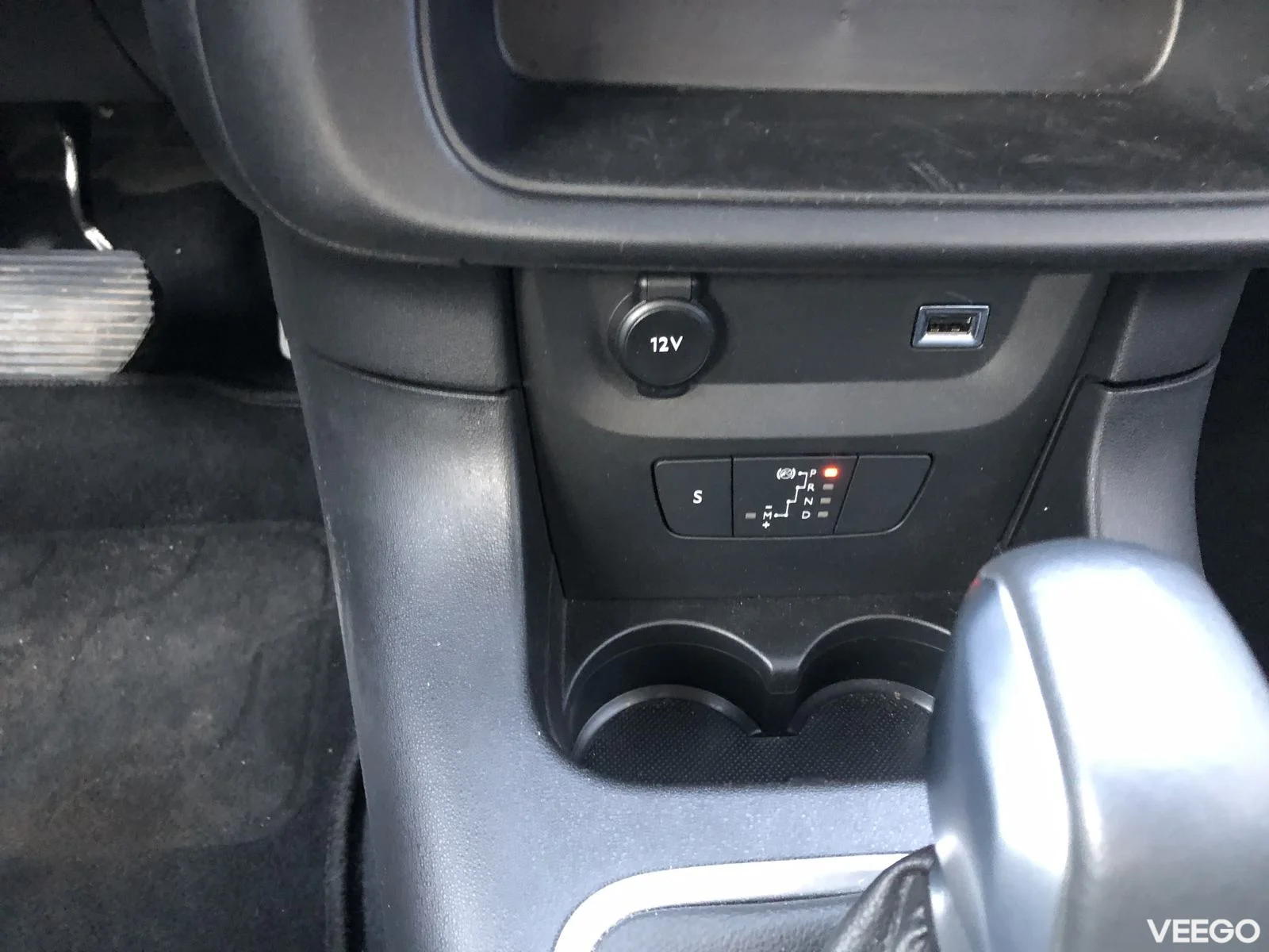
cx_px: 634
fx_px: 1026
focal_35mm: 28
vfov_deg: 49.7
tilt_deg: -47.3
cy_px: 476
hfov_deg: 63.4
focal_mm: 3.99
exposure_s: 1/4
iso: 100
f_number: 1.8
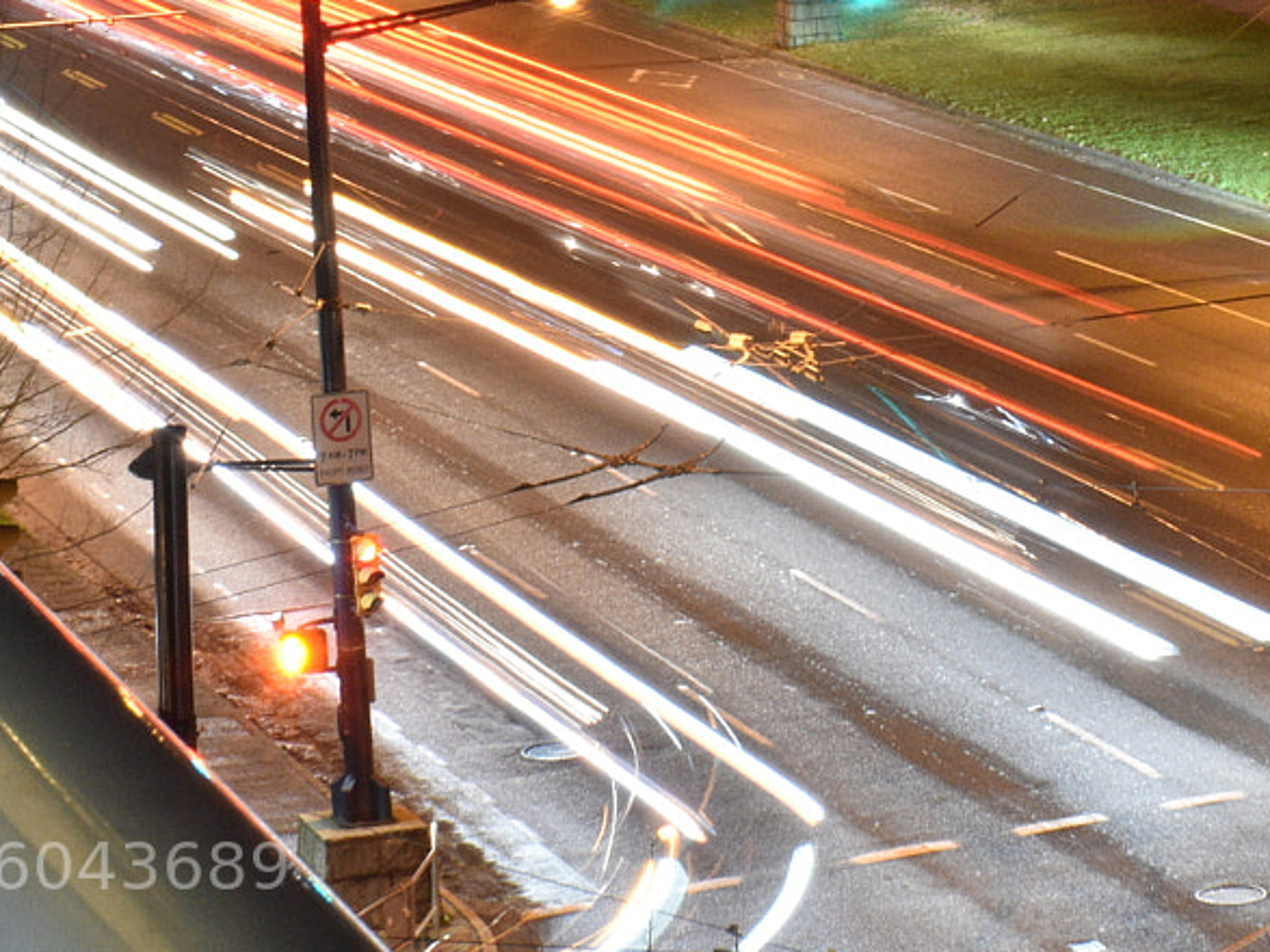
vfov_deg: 6.8
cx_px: 887
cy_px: -117
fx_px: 7934
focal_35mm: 216
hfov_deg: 9.1
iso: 1000
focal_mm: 55
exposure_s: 5
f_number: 18
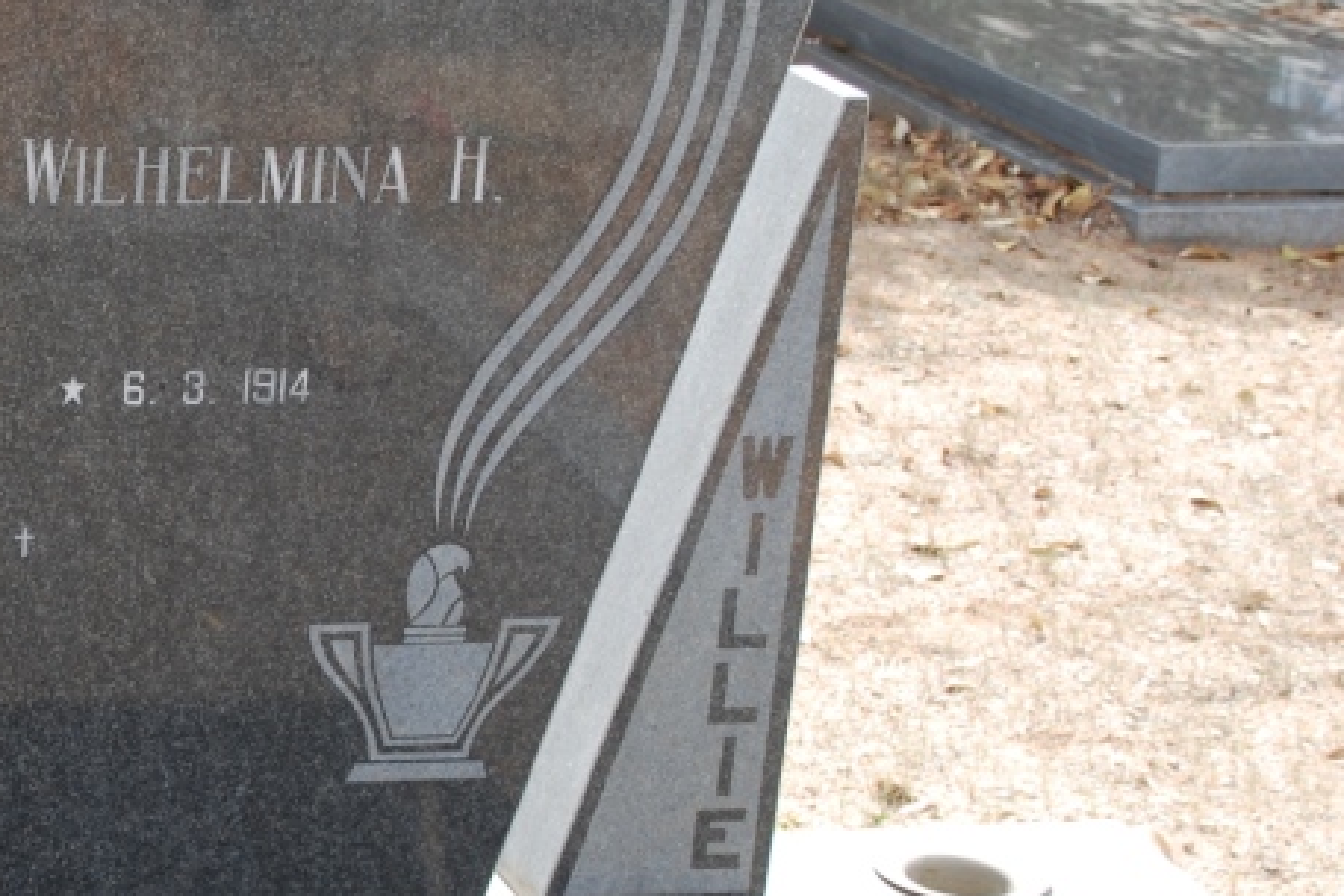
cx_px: -156
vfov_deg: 12.7
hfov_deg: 18.2
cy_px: 520
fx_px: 4032
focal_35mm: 108
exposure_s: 1/125
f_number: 5.6
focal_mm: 32
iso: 100
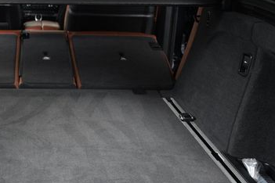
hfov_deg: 31.3
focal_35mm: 62
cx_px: 44
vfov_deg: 21.9
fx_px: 474
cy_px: 96
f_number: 3.8
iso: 100
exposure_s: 1/160
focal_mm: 23
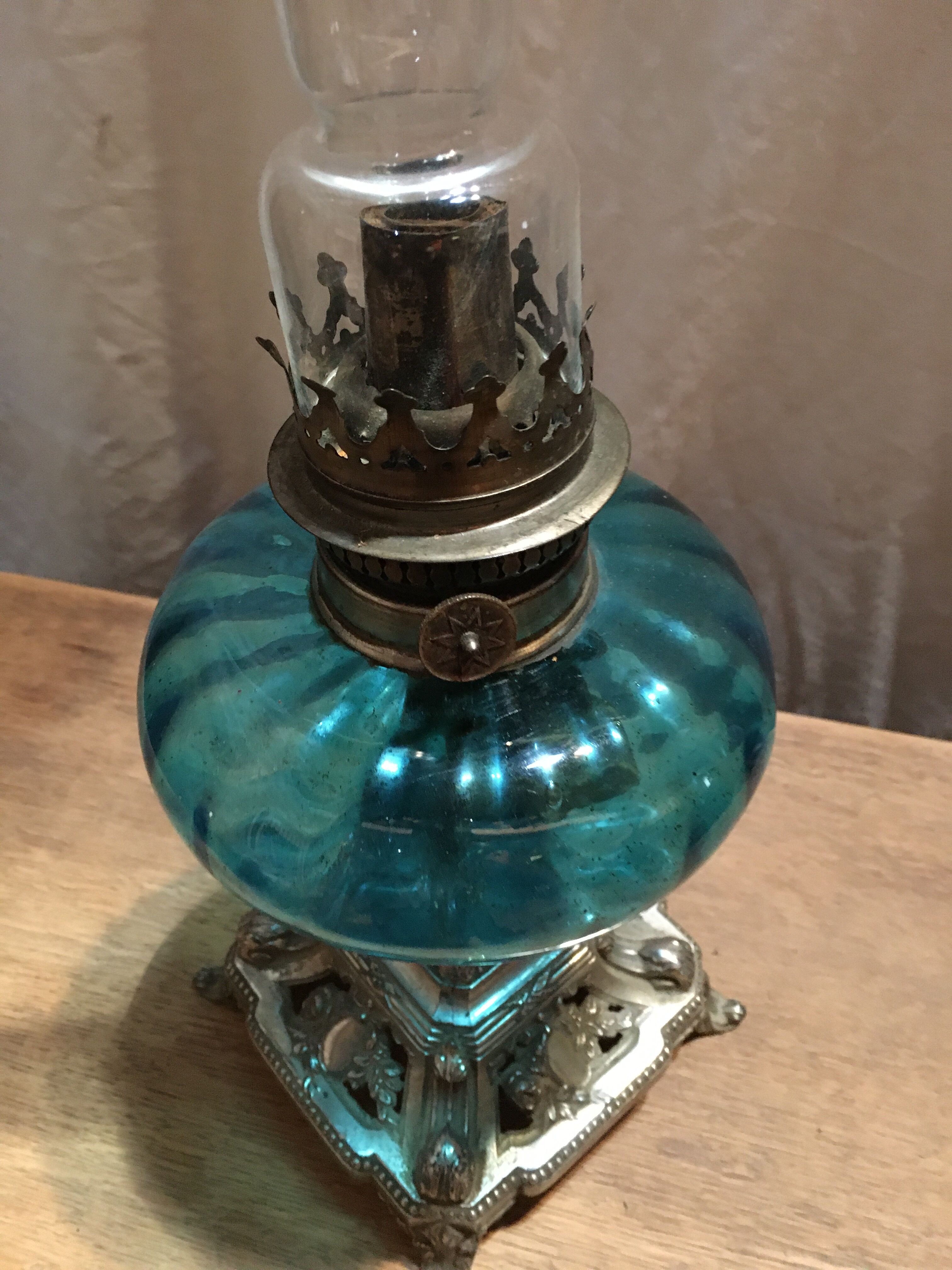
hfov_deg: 48.2
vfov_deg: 61.7
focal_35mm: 29
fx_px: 1063
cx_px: 476
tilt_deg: -47.3
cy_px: 635
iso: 500
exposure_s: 1/17
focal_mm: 4.15
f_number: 2.2
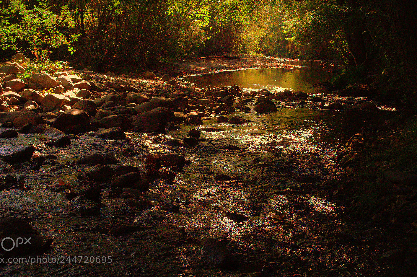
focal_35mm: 51
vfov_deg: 26.4
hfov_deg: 38.9
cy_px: 126
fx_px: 590
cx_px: 194
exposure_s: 1/100
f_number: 9
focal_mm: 30
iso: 400
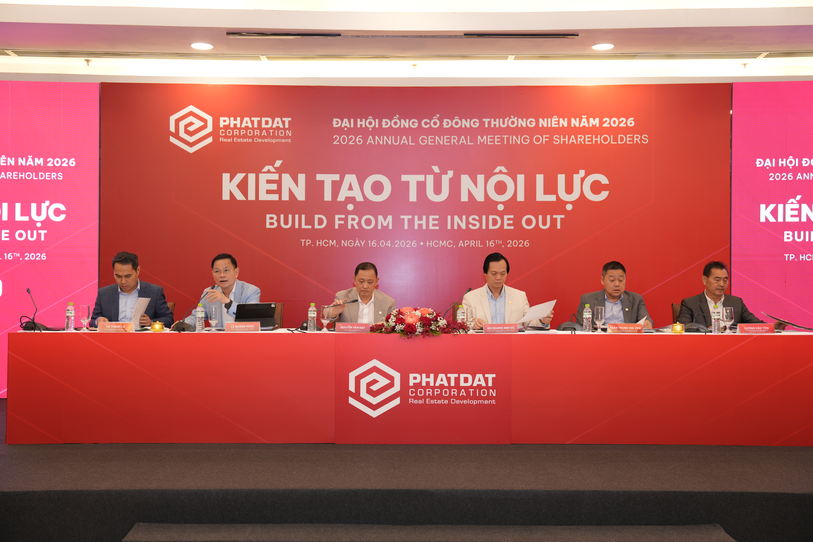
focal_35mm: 41
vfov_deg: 32.6
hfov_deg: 47.4
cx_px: 406
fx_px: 926
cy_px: 271
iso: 640
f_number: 3.2
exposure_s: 1/100
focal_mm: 41
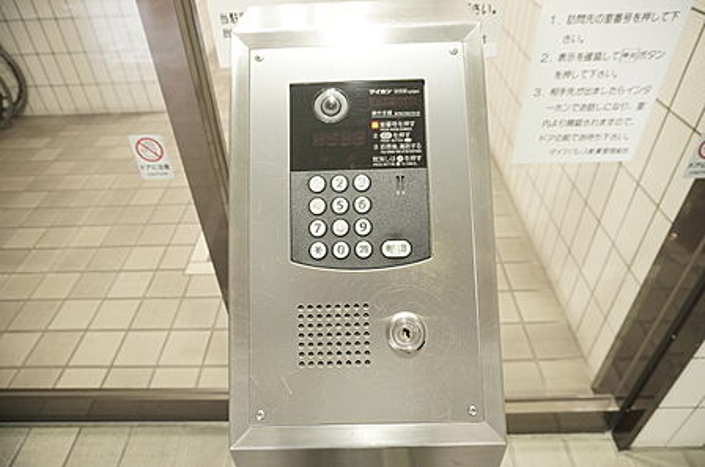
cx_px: 352
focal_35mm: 24
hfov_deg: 73.8
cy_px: 234
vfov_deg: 53.0
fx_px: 469
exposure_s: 1/60
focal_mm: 16
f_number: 4.5
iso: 2500
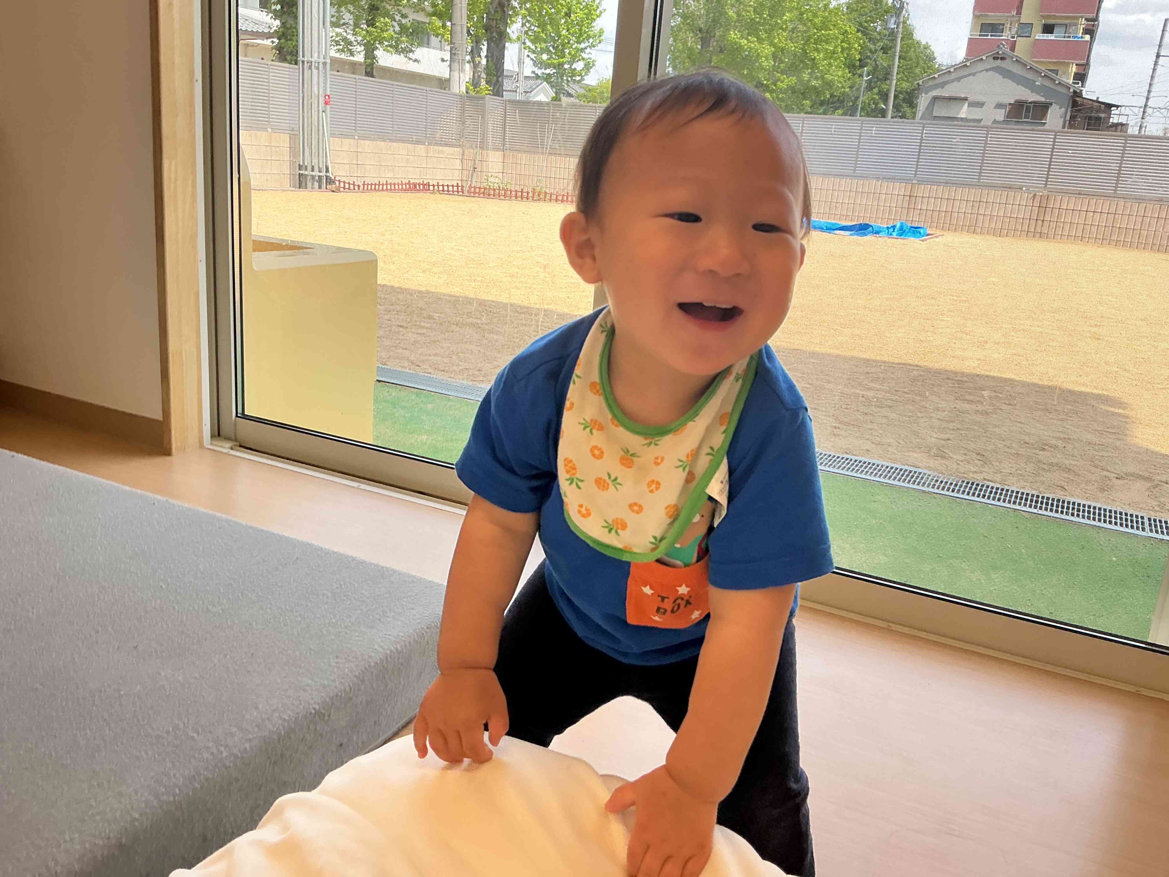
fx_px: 979
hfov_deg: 61.7
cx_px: 584
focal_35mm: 29
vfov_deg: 48.2
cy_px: 438
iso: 20
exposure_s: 1/225
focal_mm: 3
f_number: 1.8
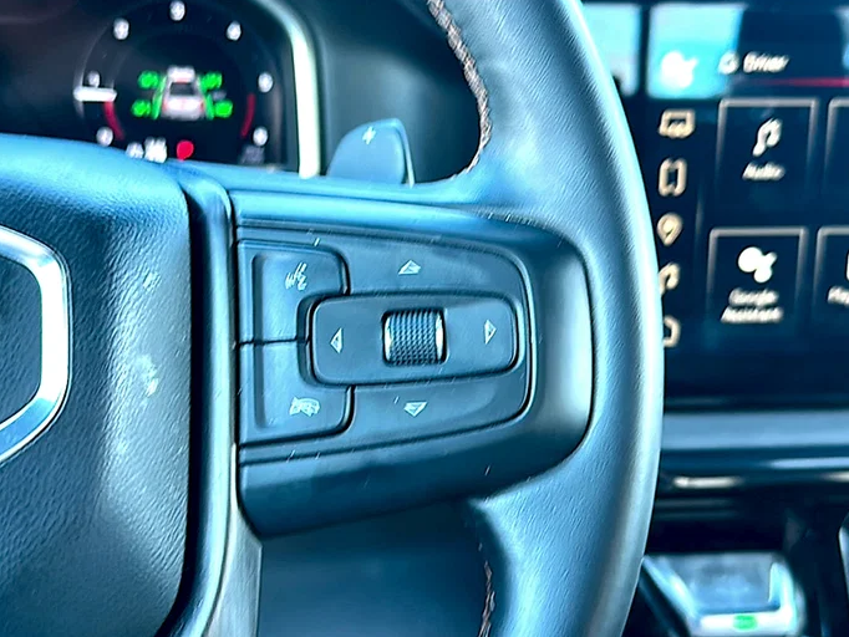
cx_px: 423
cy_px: 322
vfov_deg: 36.8
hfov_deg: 47.8
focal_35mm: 39
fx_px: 957
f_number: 1.78
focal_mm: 6.86
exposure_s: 1/50
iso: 100
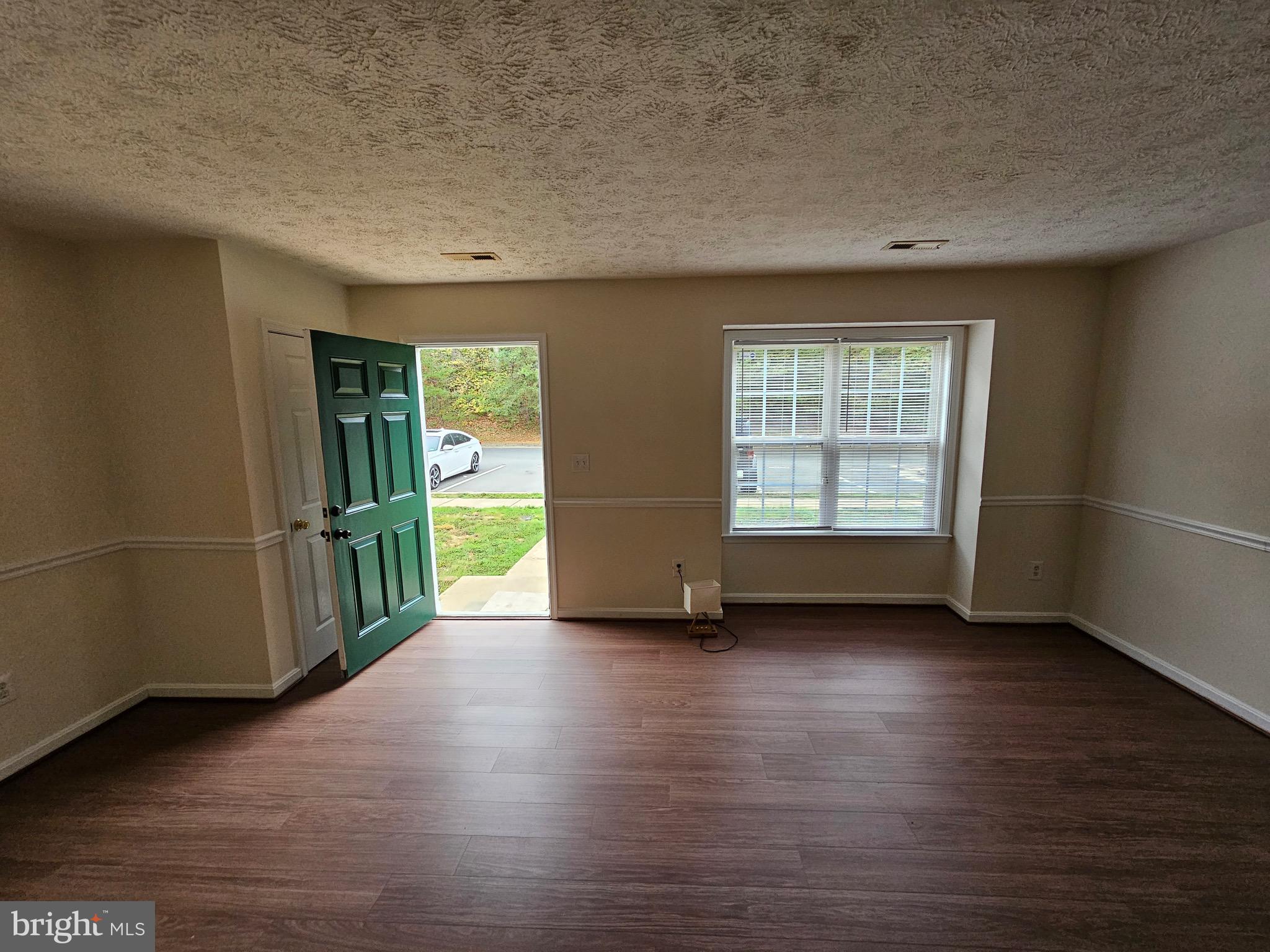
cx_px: 635
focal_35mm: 13
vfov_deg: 89.9
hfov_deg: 106.2
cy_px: 476
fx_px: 477
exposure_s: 1/60
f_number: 2.2
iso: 200
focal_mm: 2.2
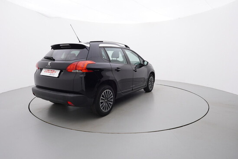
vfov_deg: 56.2
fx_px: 149
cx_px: 119
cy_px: 80
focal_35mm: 22
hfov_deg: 77.3
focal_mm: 15
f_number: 5
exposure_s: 1/80
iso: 200
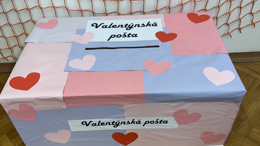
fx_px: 241
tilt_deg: -43.4
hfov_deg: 56.6
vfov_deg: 33.7
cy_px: 82
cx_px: 130
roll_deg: +3.4
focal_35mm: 35
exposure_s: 1/100
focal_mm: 6.86
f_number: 1.78
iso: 80
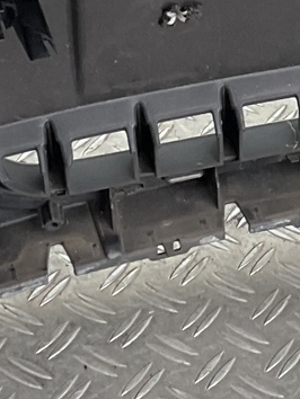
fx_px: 1904
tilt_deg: -39.8
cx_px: 511
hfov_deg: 8.7
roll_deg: -13.4
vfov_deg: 11.8
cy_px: -10
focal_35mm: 165
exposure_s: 1/100
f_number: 1.8
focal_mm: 3
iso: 25
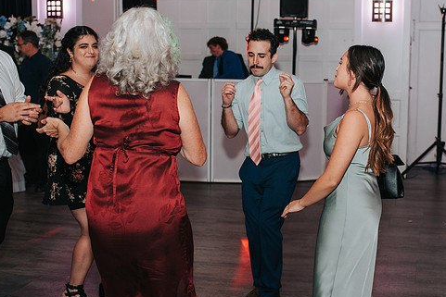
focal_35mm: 56
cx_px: 320
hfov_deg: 35.0
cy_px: 143
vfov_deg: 24.2
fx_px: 694
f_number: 2.8
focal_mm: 35
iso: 1000
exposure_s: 1/200
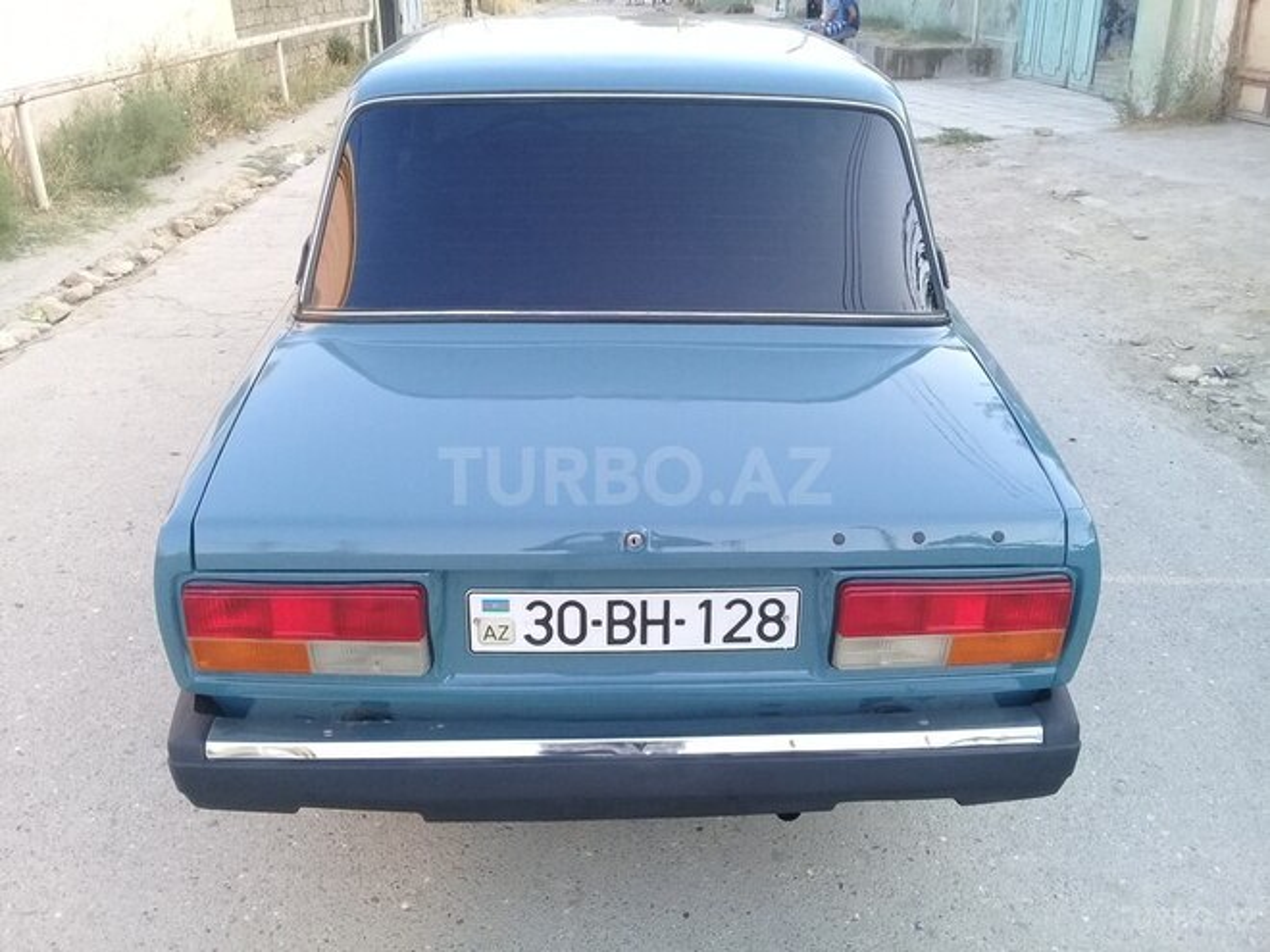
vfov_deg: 45.4
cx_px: 635
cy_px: 476
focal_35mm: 31
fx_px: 1137
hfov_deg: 58.4
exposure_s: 1/100
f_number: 2.2
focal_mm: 3.3
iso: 80
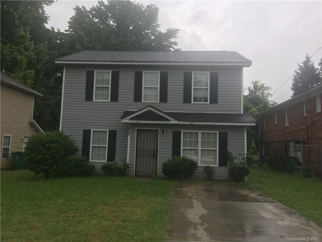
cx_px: 161
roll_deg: -0.8
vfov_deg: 48.2
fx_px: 270
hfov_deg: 61.7
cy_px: 121
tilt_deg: +10.2
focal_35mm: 29
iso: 25
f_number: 2.2
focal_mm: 4.15
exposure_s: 1/303
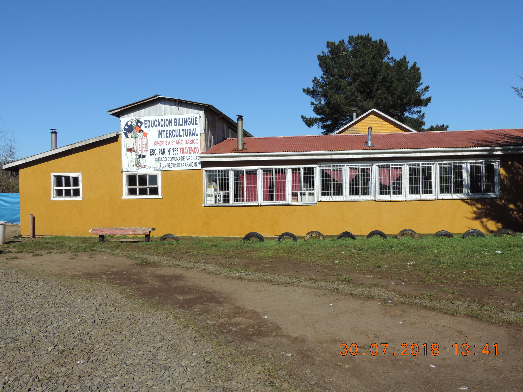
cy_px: 196
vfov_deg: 46.8
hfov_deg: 60.0
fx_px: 453
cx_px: 262
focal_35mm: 30
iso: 80
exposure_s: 1/1250
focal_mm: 5.3
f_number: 3.5
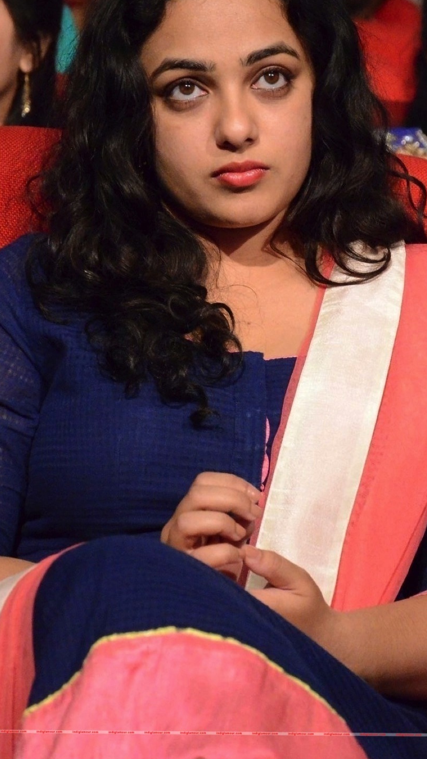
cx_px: 229
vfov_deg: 12.2
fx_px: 3564
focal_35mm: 177
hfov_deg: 6.9
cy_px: 354
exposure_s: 1/125
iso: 8000
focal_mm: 90
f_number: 5.6
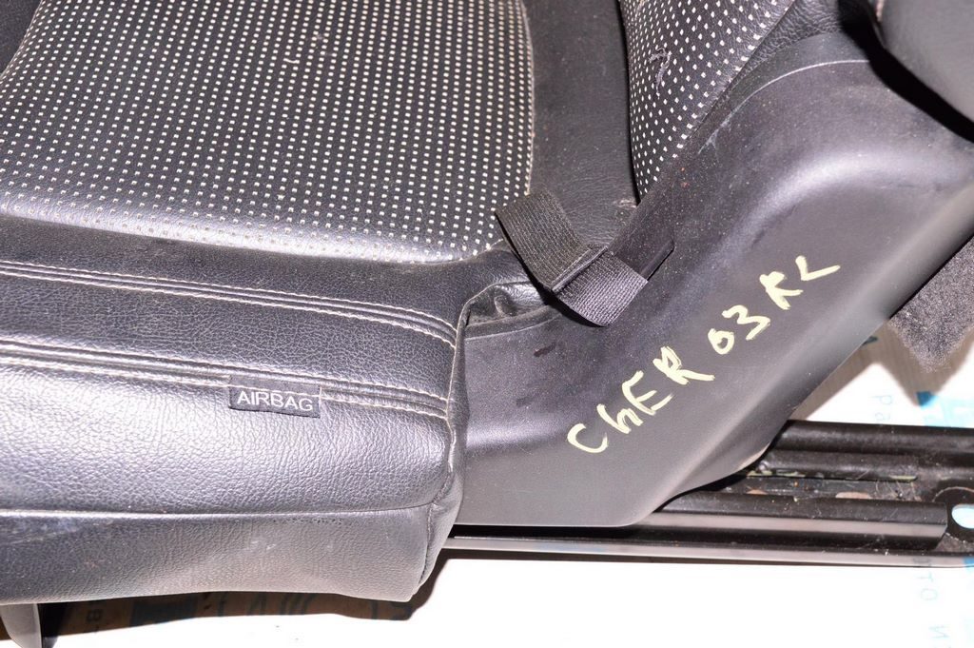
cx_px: 487
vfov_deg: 26.4
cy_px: 324
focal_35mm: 51
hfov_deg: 38.9
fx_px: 1379
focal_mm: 34
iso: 1600
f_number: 8
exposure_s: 1/160
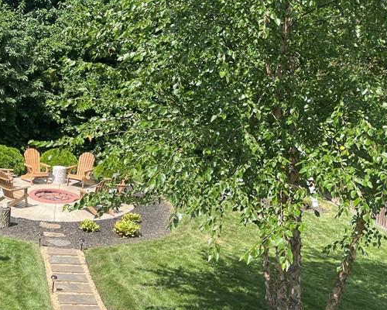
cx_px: 59
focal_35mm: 50
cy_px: 57
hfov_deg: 35.7
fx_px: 573
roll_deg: -4.2
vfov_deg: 29.5
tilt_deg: -3.3
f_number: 1.6
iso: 32
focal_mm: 5.1
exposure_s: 1/1513
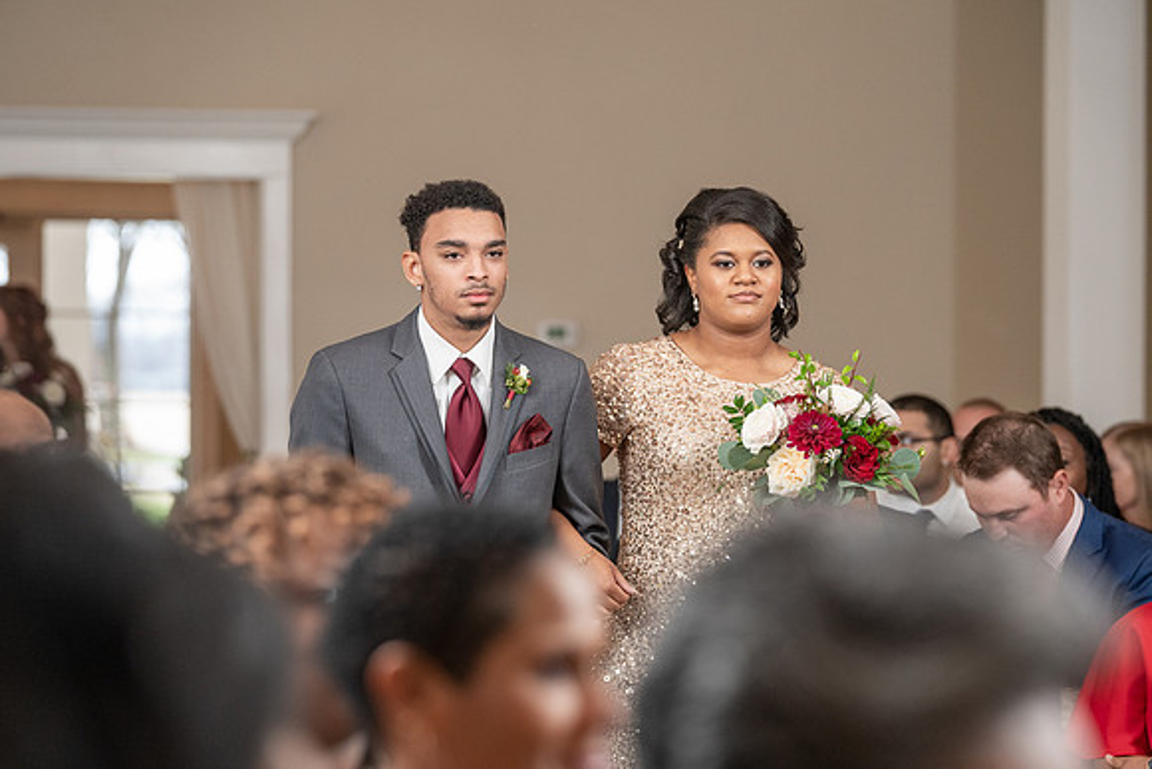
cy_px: 417
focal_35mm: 159
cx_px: 627
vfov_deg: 8.6
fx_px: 5084
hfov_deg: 12.9
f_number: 4
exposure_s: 1/200
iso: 2000
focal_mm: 135
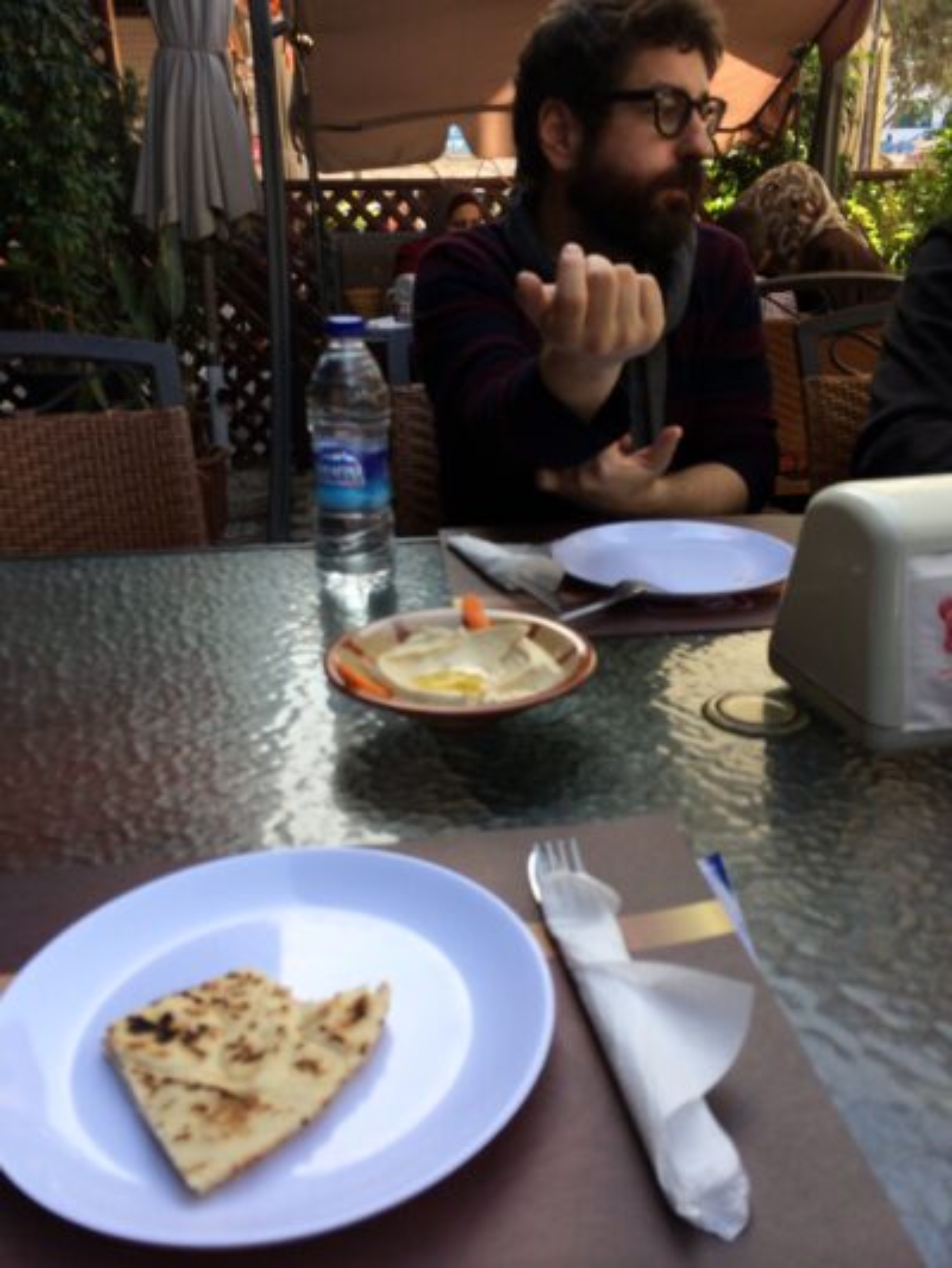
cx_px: 476
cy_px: 634
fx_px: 1100
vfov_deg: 60.0
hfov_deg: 46.8
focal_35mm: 30
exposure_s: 1/360
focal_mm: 4.12
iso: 32
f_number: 2.2
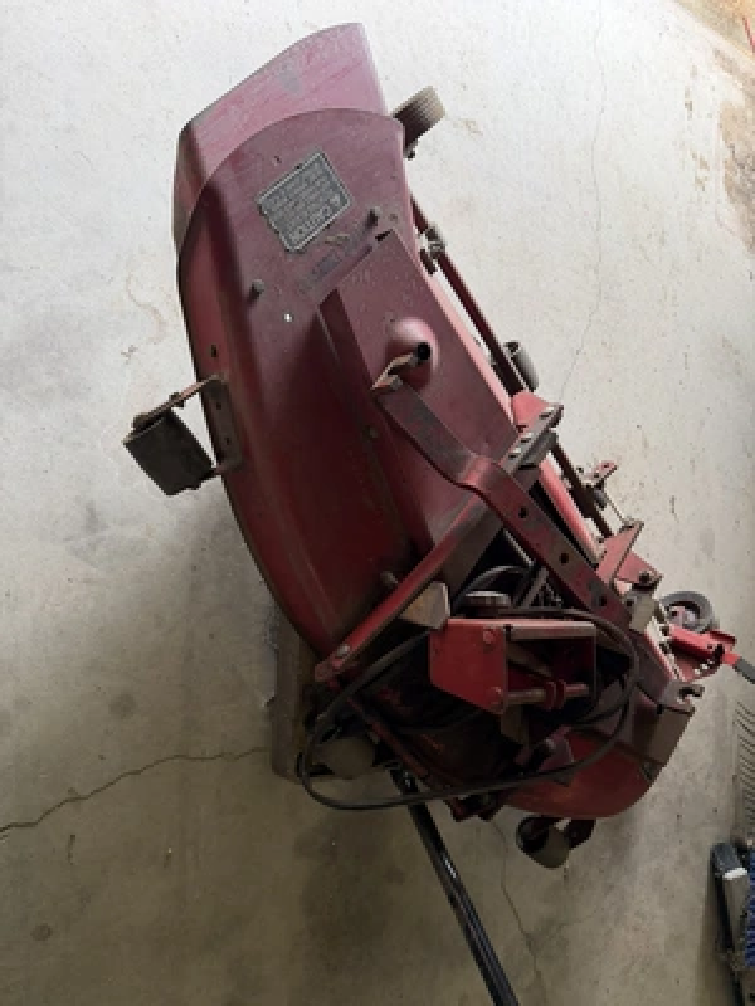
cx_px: 378
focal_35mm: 24
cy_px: 503
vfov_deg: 71.6
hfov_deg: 56.8
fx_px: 698
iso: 200
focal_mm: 6.76
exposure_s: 1/121
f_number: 1.78
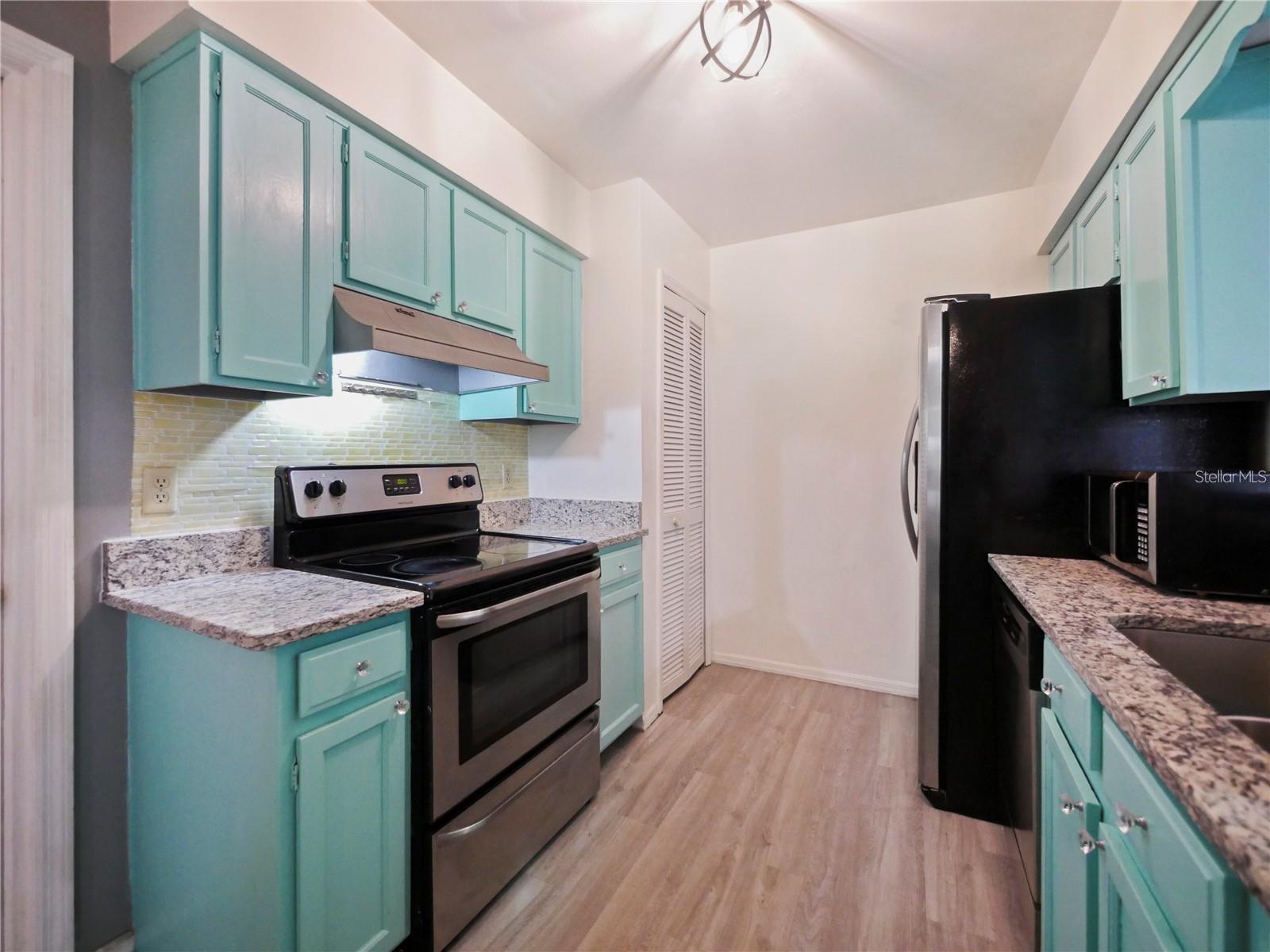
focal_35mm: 14
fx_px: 514
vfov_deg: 85.7
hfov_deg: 102.1
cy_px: 476
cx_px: 635
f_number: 4
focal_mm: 7
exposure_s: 1/60
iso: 1600
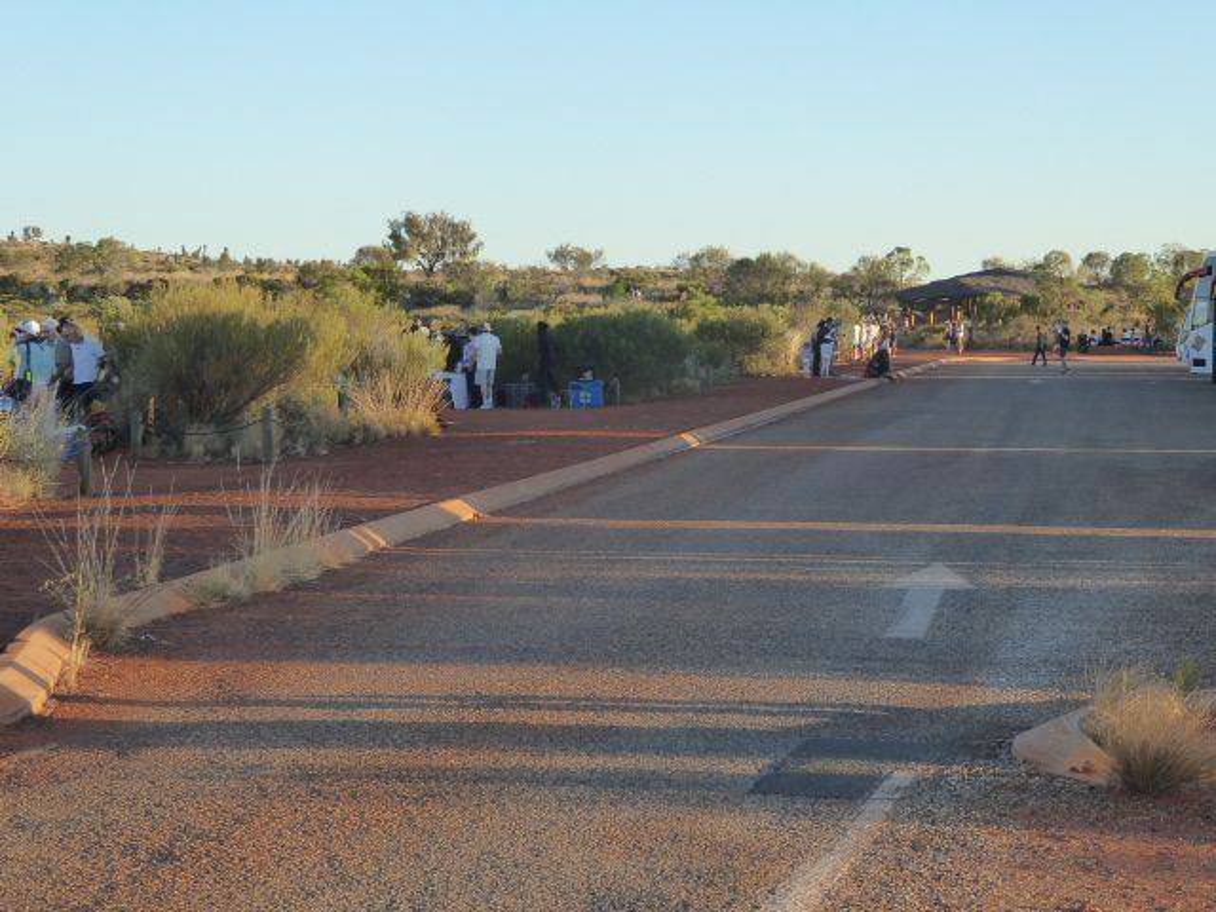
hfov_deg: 23.0
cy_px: 456
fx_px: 2986
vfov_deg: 17.4
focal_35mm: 85
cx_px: 608
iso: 160
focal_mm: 14.1
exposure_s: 1/160
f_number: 4.7
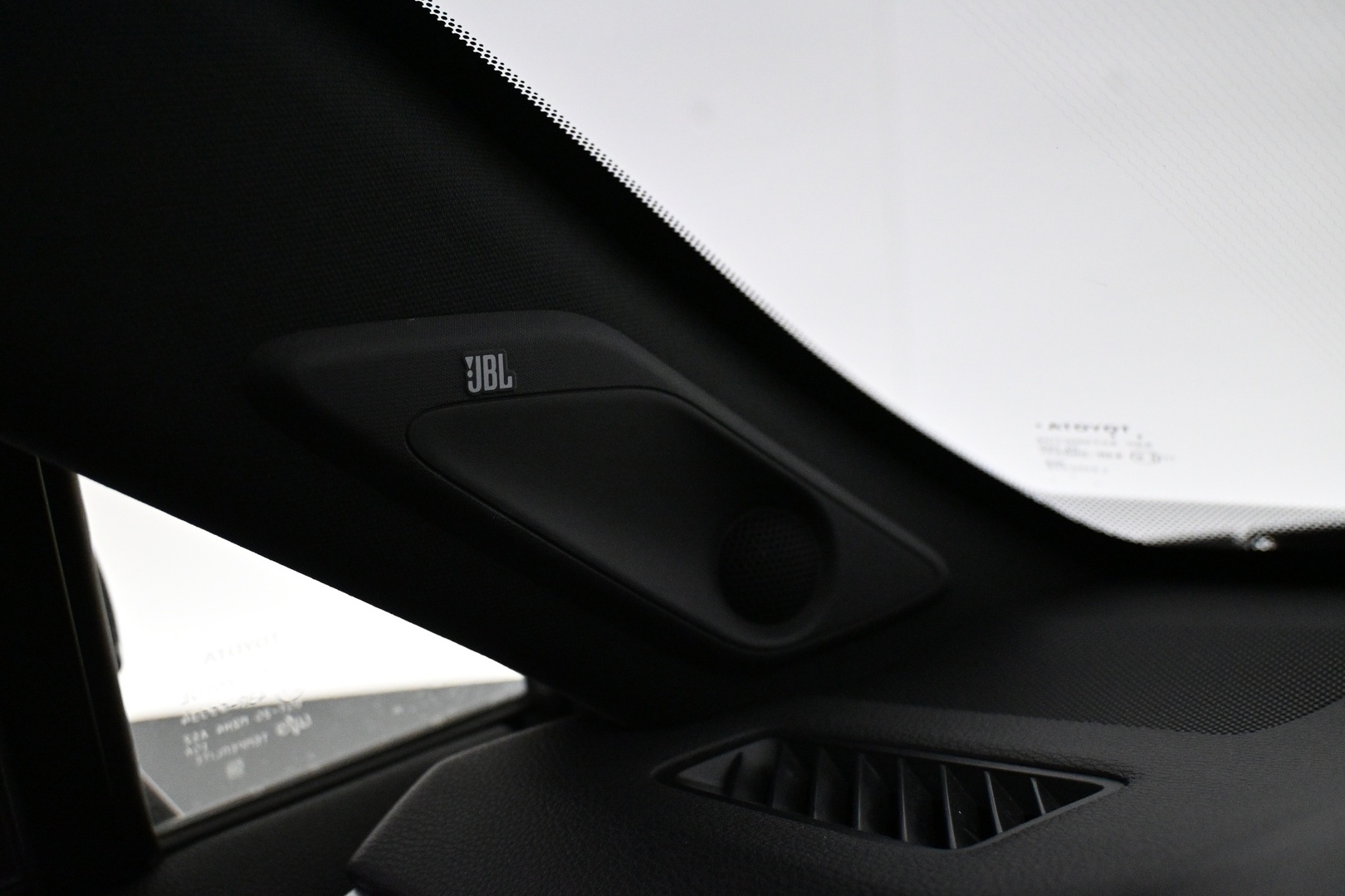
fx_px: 1625
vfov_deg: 30.8
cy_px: 448
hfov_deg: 45.0
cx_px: 672
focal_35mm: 44
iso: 4000
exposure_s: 1/250
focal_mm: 29
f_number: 4.8
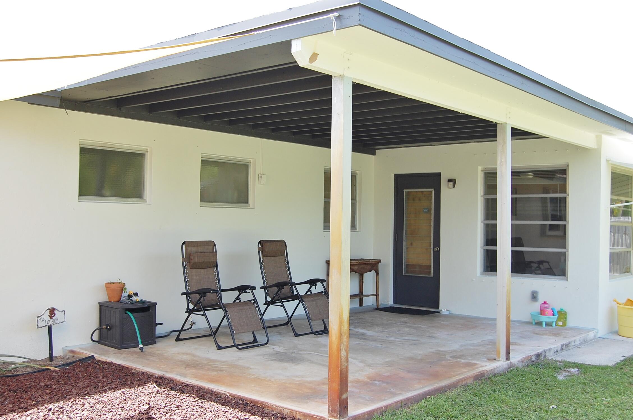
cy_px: 210
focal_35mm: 39
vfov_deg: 34.1
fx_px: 685
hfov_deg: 49.6
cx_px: 316
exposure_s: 1/125
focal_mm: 26
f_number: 5.6
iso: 200
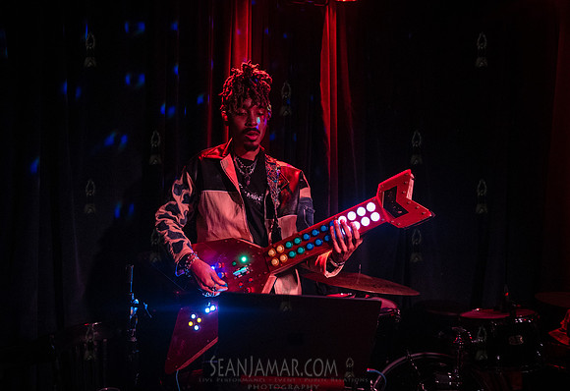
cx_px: 246
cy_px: 172
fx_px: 530
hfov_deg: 56.3
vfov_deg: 40.4
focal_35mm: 33
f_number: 3.5
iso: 12800
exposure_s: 1/250
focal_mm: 29
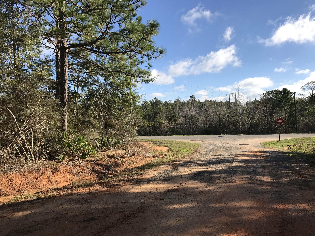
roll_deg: +0.0
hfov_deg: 63.4
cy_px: 118
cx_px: 158
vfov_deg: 49.7
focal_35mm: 28
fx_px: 255
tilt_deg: -0.3
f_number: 1.8
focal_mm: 3.99
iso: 20
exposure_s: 1/2083
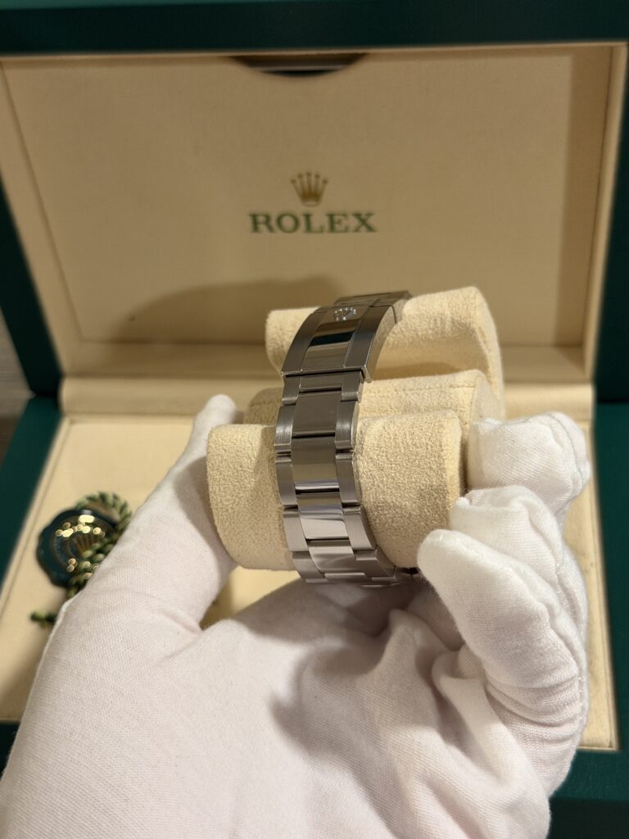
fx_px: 1163
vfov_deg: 39.7
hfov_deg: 30.3
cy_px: 420
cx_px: 314
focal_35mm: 48
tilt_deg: -44.4
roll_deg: +6.6
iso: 200
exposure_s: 1/40
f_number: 1.78
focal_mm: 6.76
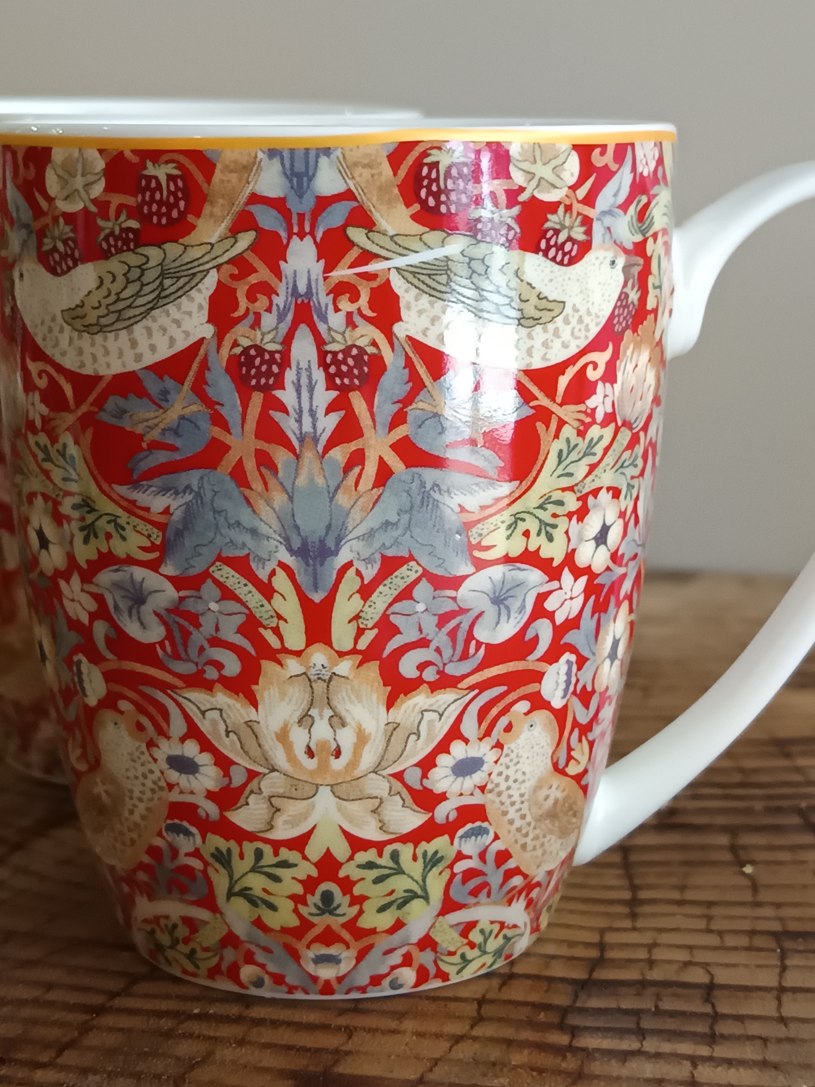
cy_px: 544
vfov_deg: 71.6
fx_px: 753
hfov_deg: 56.8
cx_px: 408
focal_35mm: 24
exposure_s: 1/50
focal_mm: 5.31
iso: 1078
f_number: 1.7
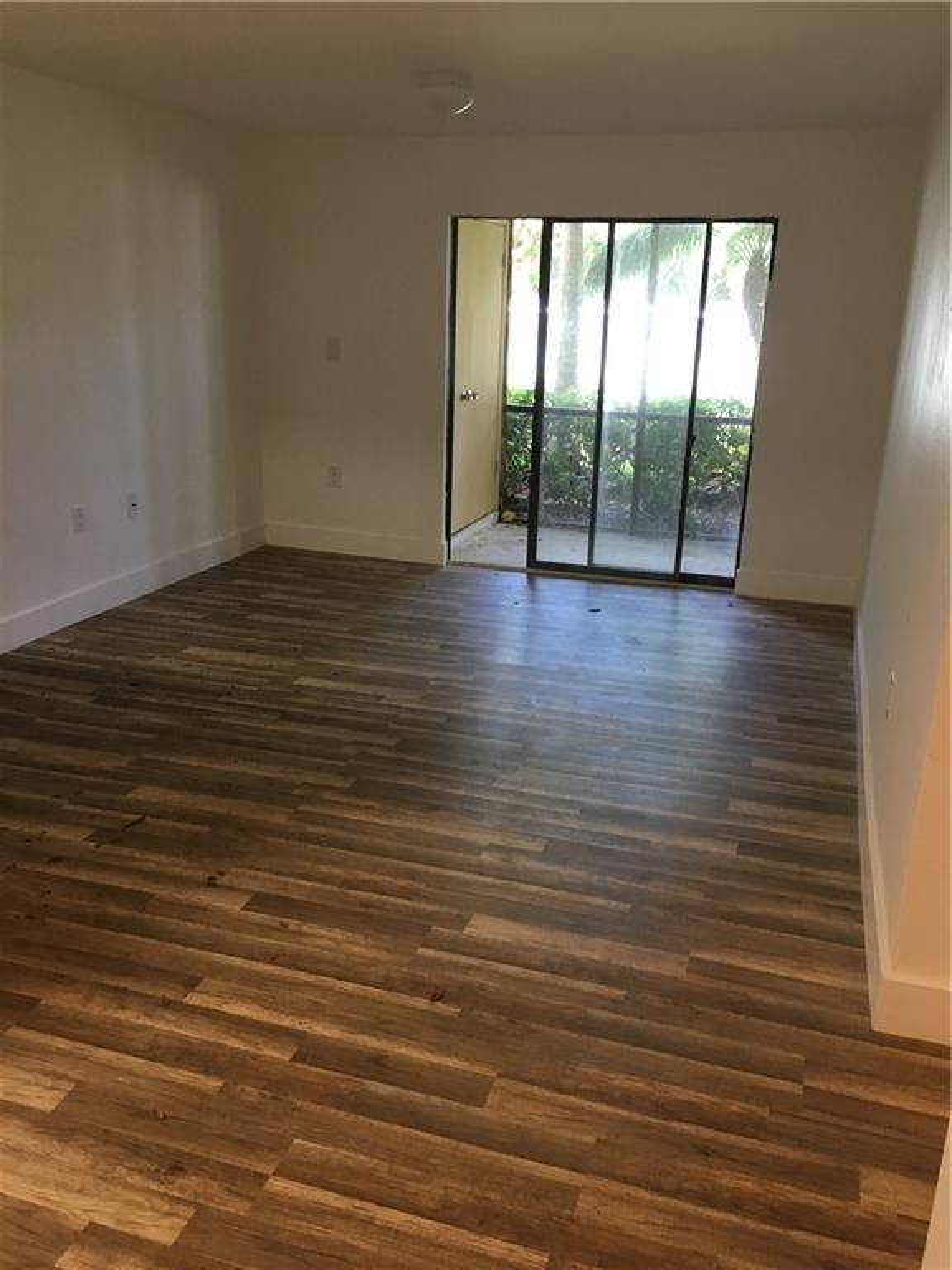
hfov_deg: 48.2
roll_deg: -1.3
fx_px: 1063
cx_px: 476
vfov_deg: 61.7
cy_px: 635
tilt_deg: -18.7
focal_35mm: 29
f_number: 2.2
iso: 100
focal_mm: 4.15
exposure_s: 1/30
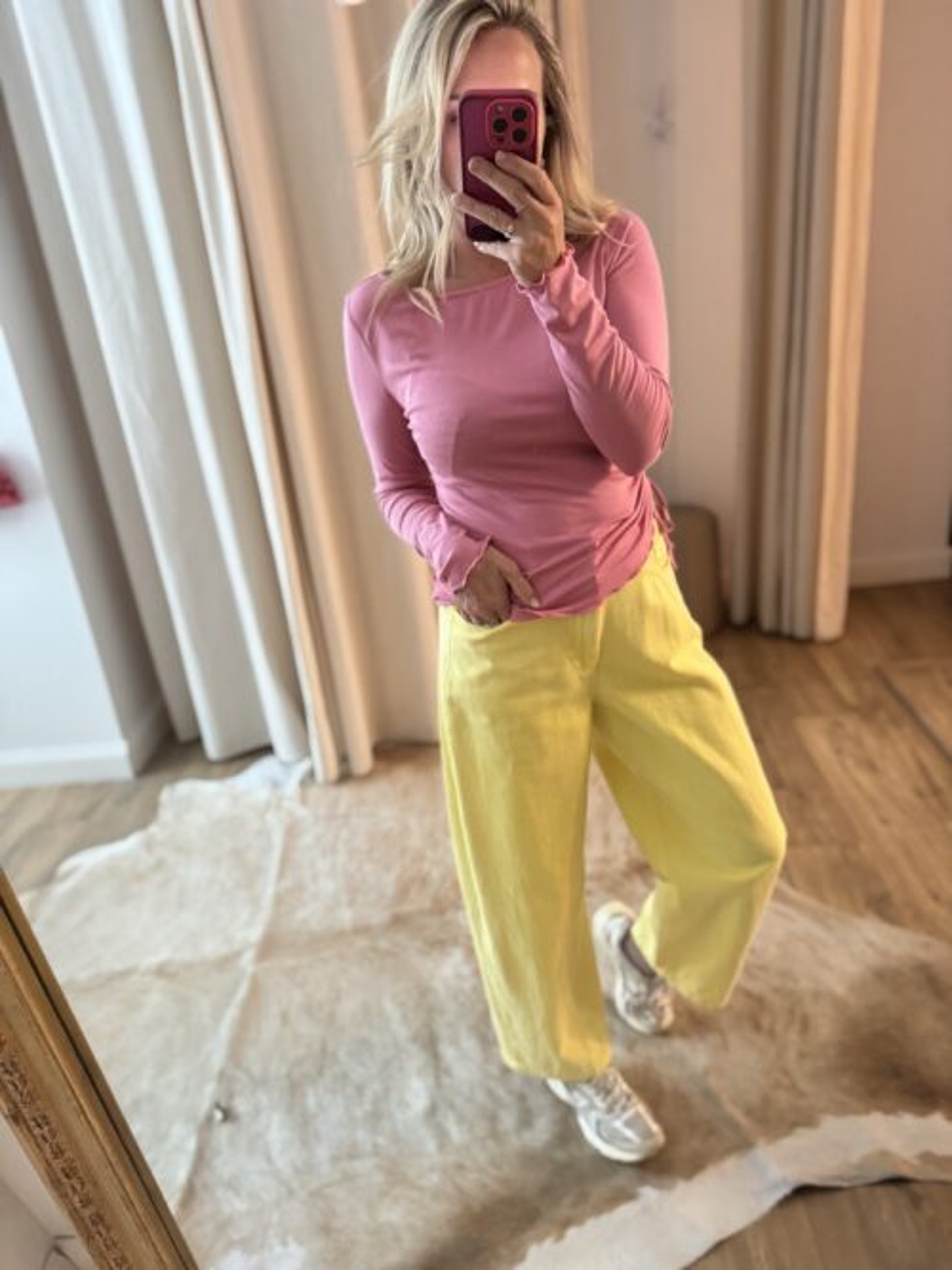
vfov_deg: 71.6
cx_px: 476
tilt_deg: -34.7
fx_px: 880
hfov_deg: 56.8
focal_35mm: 24
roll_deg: +9.1
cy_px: 635
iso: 500
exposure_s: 1/50
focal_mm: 6.76
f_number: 1.78
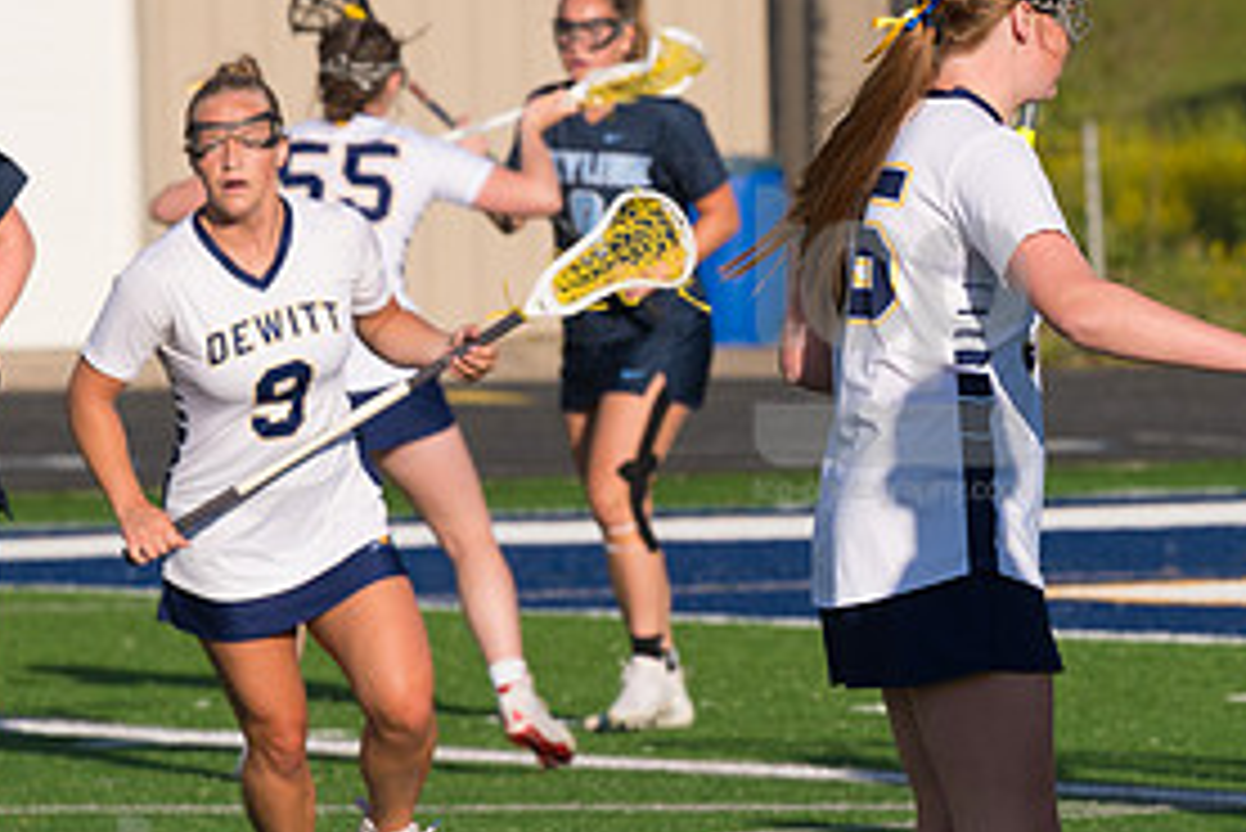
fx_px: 20049
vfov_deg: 2.4
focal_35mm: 579
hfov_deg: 3.6
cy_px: 346
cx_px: 891
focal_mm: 185
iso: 250
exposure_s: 1/1600
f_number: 5.6
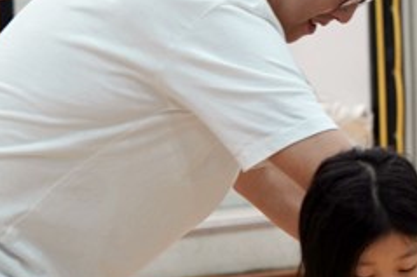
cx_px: 660
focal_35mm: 264
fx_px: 3056
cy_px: 319
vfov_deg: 5.2
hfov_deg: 7.6
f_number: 4
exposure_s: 1/160
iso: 1250
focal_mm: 70
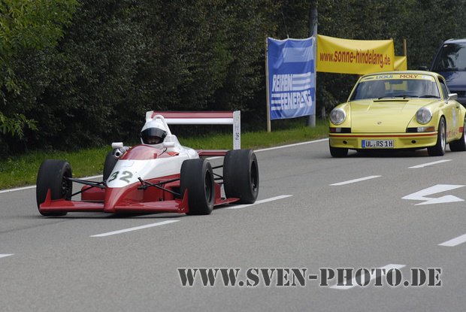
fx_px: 3888
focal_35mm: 300
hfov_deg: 6.9
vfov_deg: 4.6
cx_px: 233
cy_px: 156
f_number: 8
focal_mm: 200
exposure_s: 1/180
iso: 400
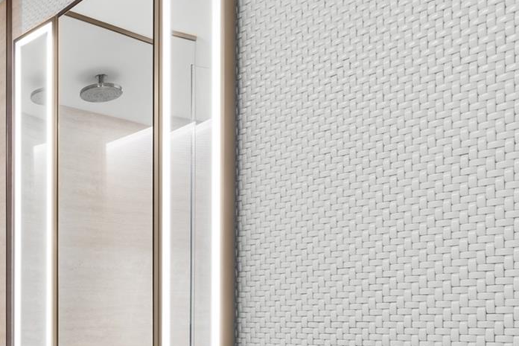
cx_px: -29
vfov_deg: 31.9
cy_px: 335
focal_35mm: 39
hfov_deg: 41.3
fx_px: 562
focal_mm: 17
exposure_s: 1.6
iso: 200
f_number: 11
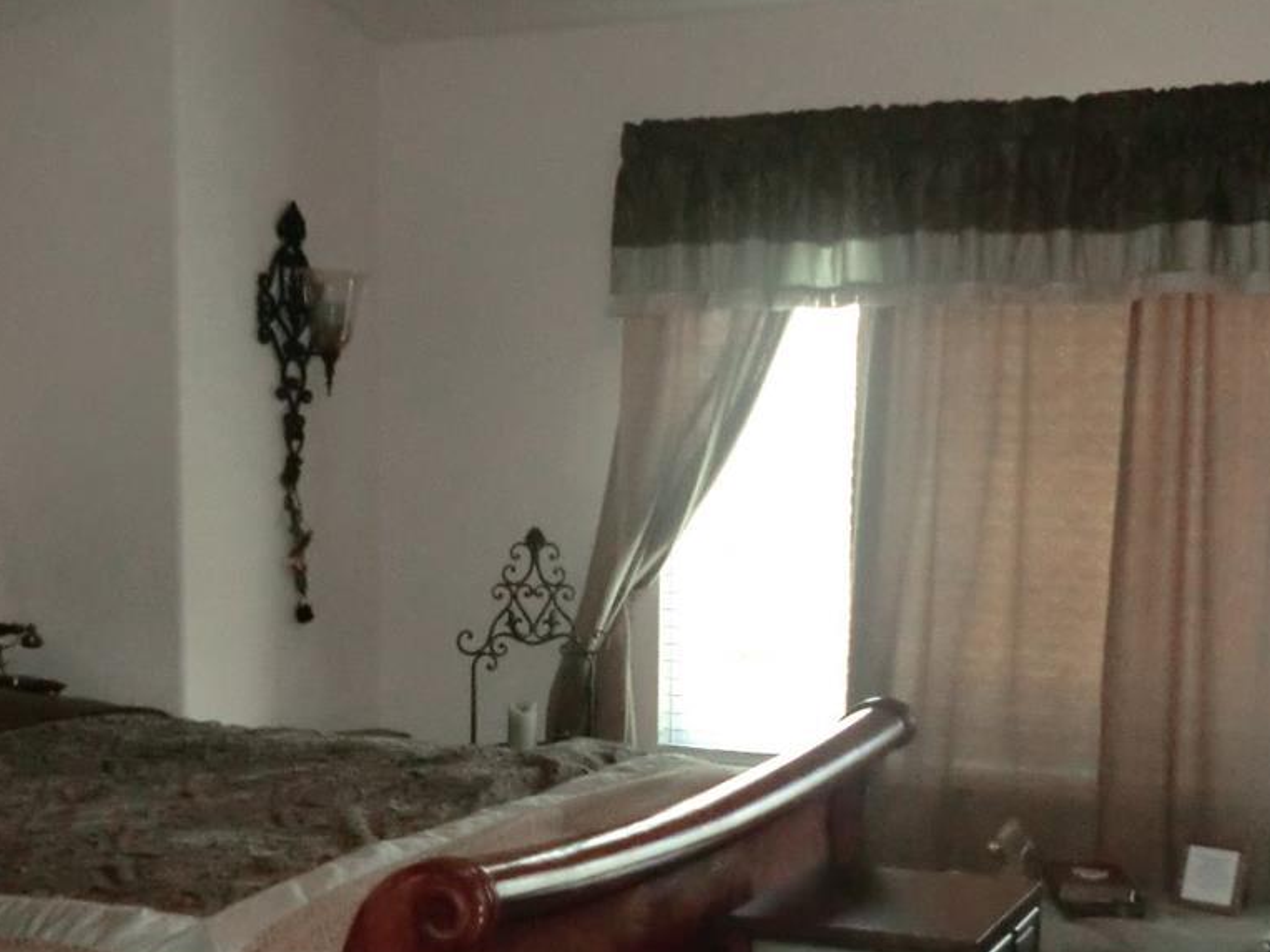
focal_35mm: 53
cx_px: 573
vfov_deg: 27.2
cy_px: 706
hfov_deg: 36.1
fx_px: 1944
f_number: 3.2
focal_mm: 4.9
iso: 400
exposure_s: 1/60
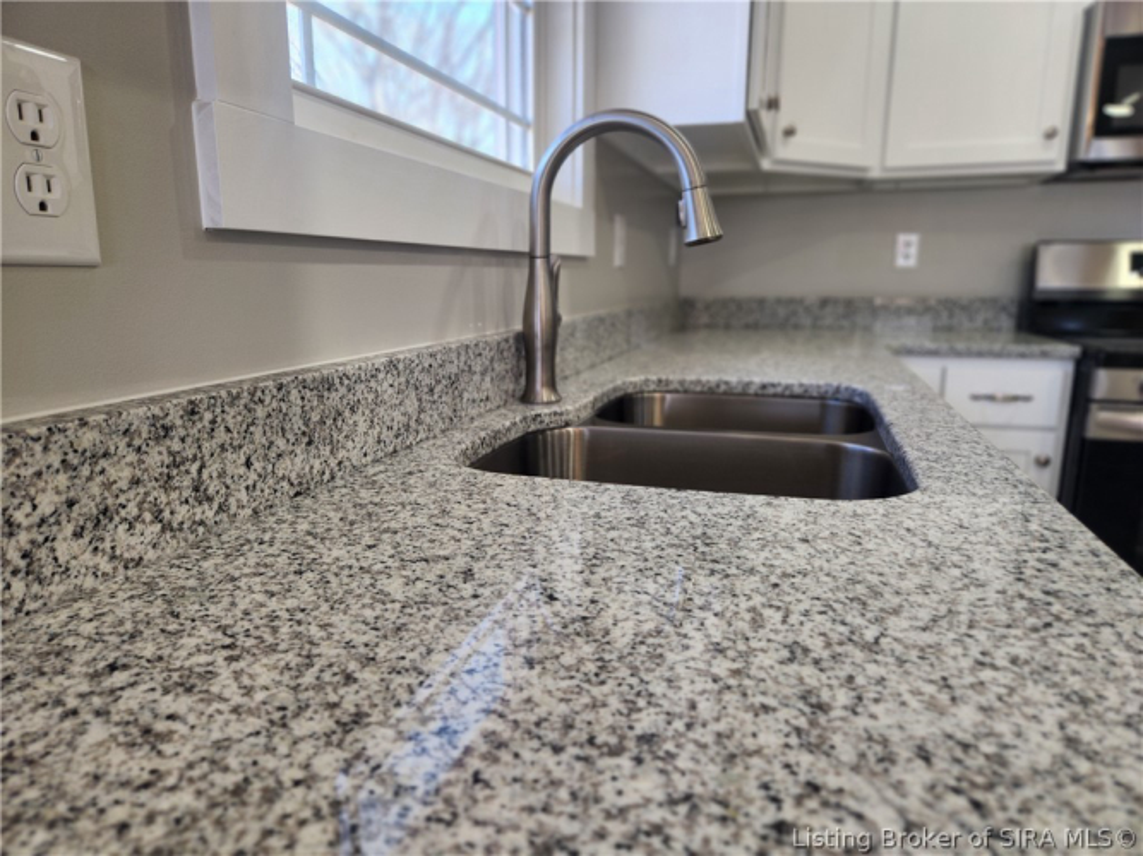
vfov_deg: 58.9
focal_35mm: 23
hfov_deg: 73.9
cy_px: 428
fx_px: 759
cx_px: 572
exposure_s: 1/120
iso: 80
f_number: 1.8
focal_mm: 5.4
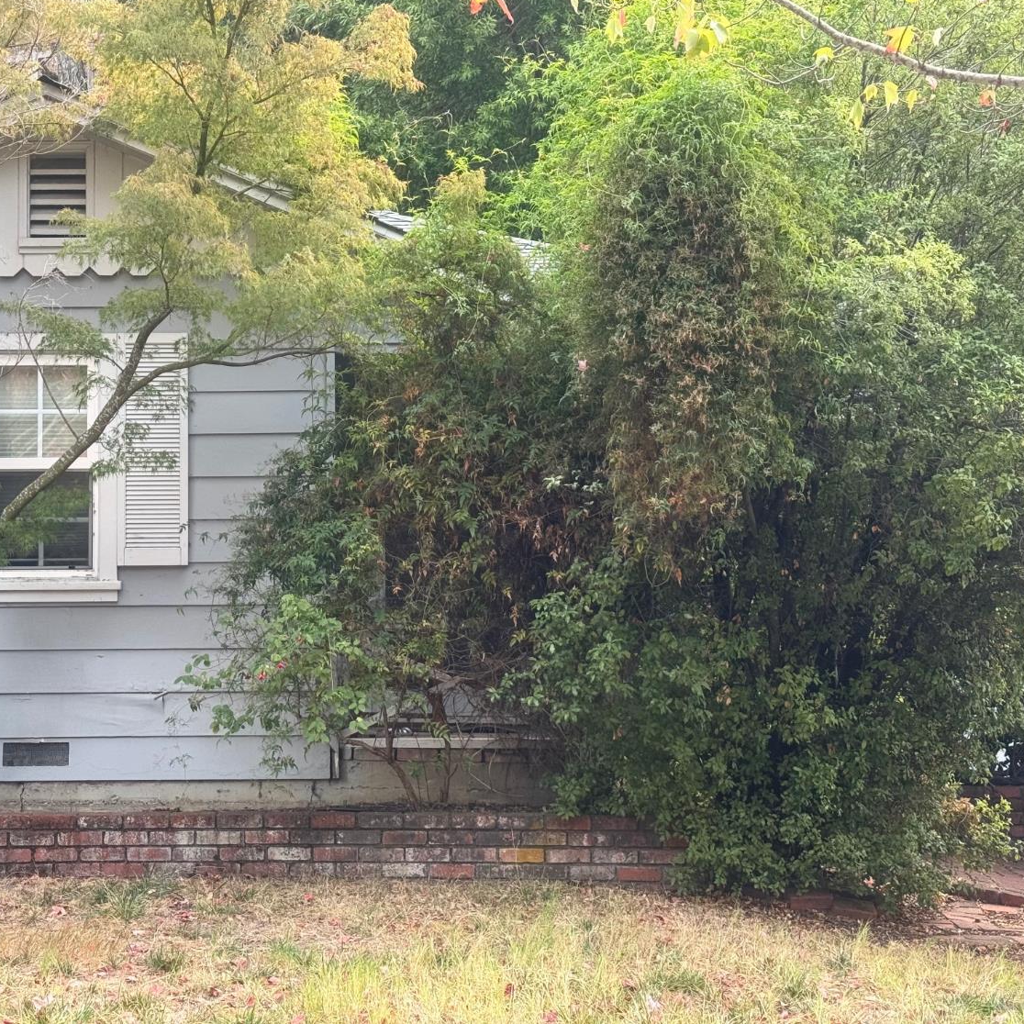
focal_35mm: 57
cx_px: 386
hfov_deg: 29.9
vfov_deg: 30.0
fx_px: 1908
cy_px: 509
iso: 64
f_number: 1.78
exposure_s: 1/318
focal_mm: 6.76
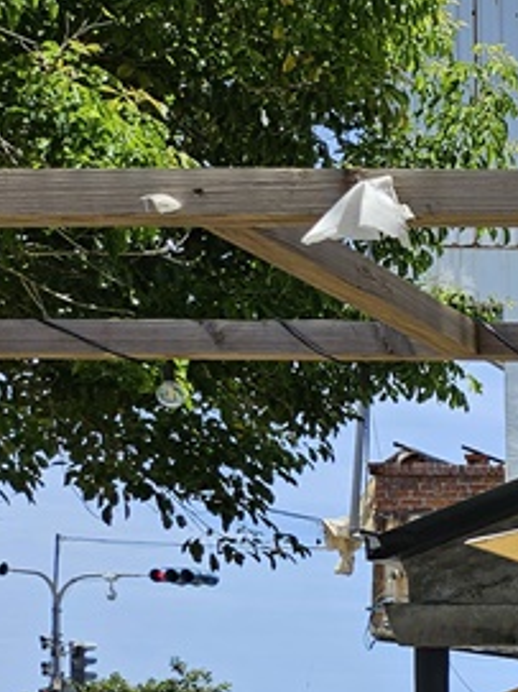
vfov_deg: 22.0
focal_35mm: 85
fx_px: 1697
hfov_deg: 13.5
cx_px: 1181
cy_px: 718
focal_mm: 5.4
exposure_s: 1/1659
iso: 32
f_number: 1.8
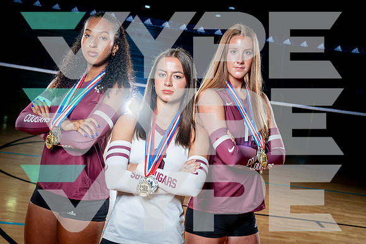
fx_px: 504
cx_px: 183
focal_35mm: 50
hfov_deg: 39.9
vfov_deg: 27.2
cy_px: 122
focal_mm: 46
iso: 250
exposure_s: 1/250
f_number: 5.6
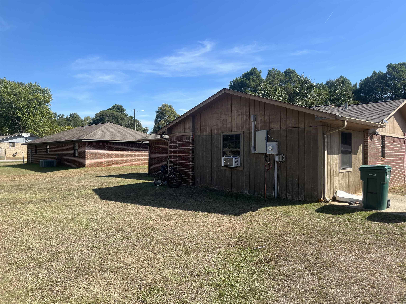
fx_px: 305
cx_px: 203
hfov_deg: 67.3
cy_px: 152
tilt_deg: +0.3
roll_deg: -0.2
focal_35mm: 26
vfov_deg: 53.1
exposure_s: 1/2179
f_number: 1.6
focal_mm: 5.1
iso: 50
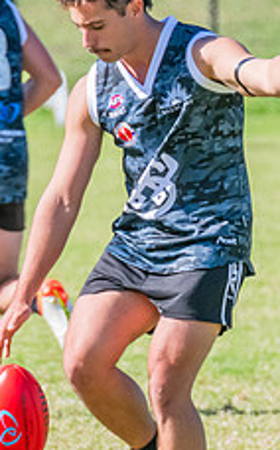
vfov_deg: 1.1
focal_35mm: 1976
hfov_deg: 0.7
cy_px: 265
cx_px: 173
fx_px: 24187
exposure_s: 1/1250
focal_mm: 600
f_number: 13
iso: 1600
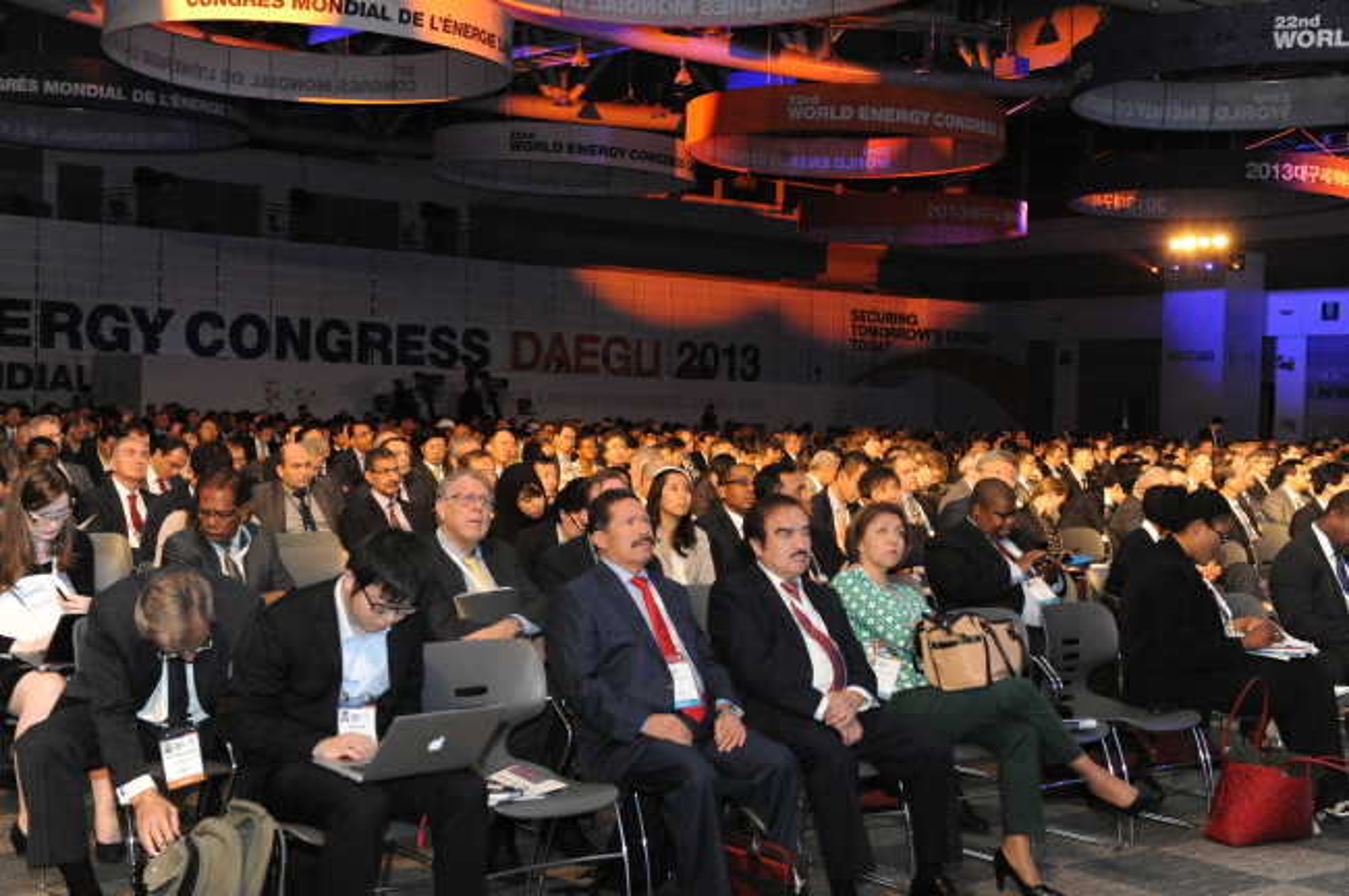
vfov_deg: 28.0
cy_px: 448
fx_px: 1797
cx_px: 674
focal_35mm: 48
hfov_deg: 41.2
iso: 6400
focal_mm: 48
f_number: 5.6
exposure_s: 1/100
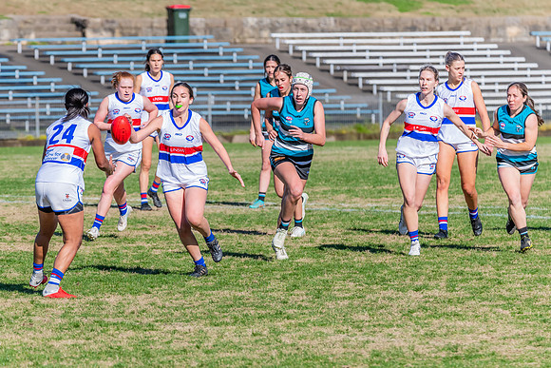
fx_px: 5987
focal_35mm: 391
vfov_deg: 3.5
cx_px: 247
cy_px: 206
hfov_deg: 5.3
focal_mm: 350
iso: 800
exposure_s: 1/1600
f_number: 10
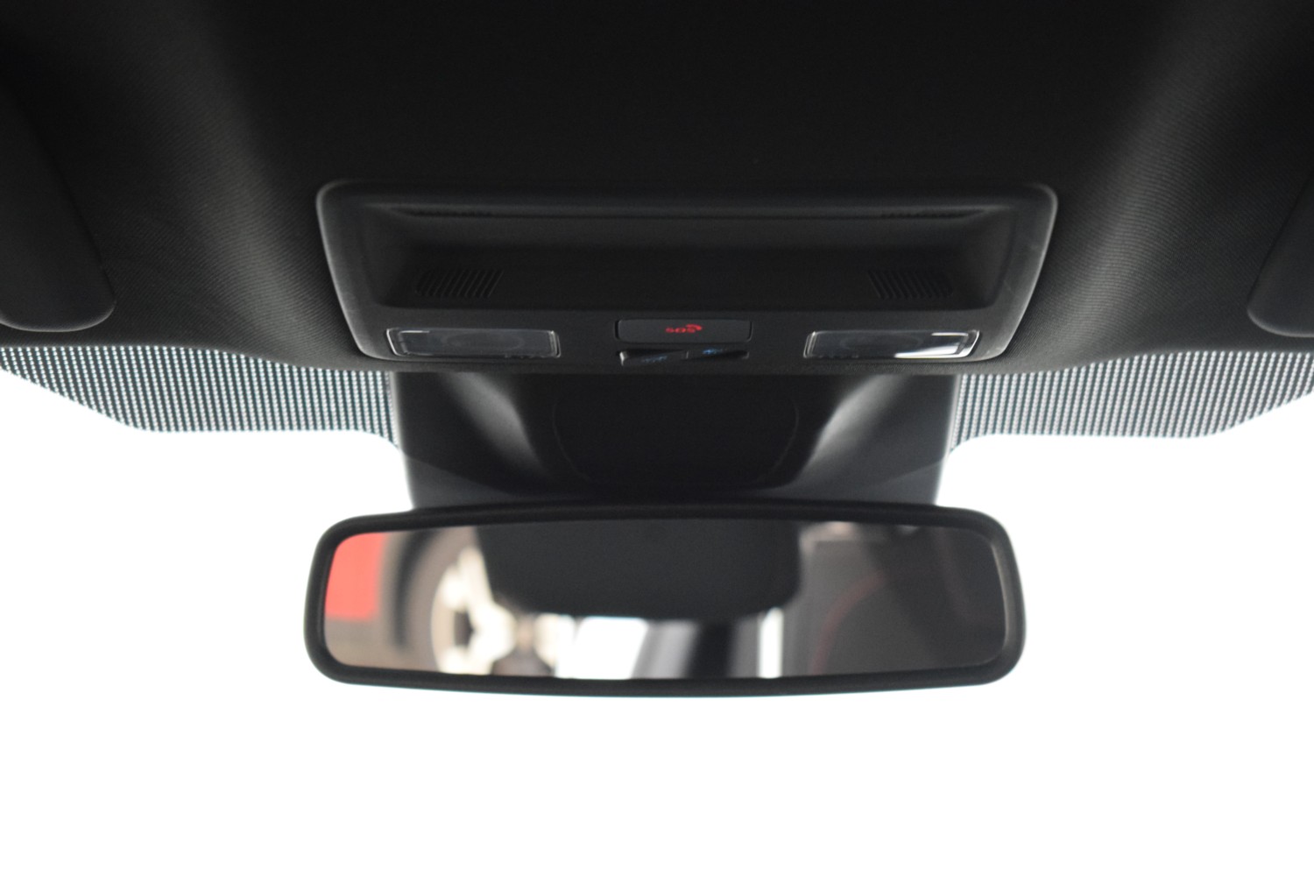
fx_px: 2847
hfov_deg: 26.0
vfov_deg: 17.5
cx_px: 657
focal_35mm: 78
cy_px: 438
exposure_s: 1/30
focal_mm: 52
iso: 3200
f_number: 5.6
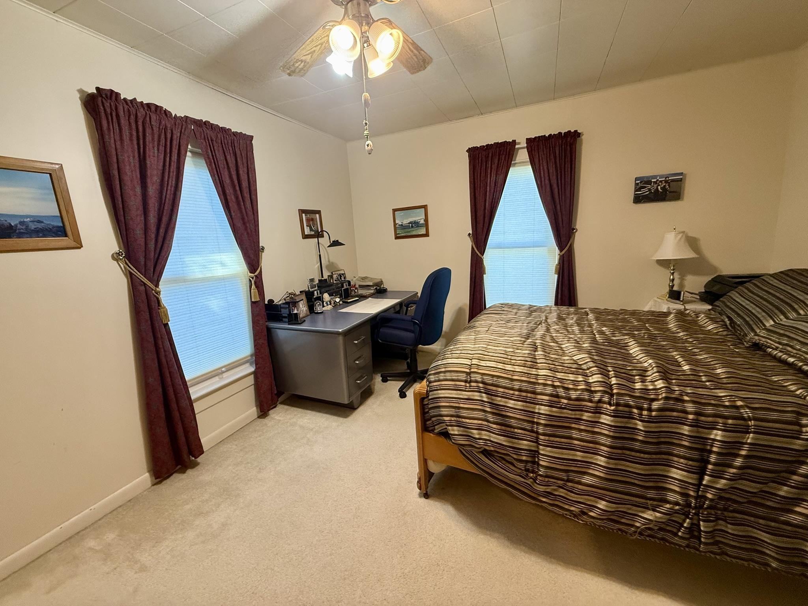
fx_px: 327
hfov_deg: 102.1
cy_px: 303
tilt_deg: -10.6
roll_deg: +2.2
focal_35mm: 14
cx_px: 404
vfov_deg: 85.7
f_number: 2.2
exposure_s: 1/120
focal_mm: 2.22
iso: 320
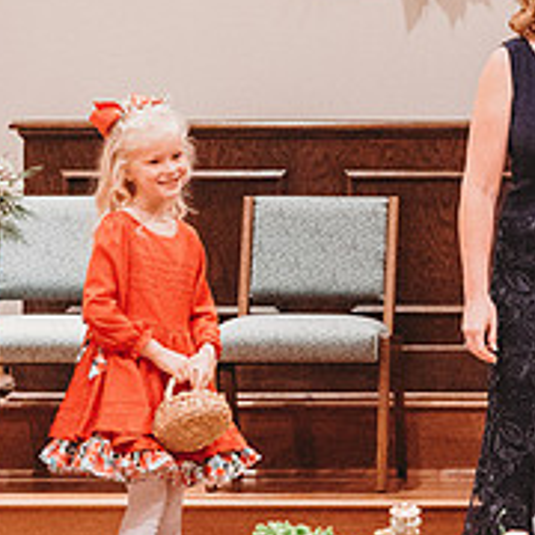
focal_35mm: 329
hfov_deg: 5.3
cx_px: 746
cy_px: 34
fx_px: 5753
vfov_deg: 5.3
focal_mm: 120
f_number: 4
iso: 8000
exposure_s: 1/200
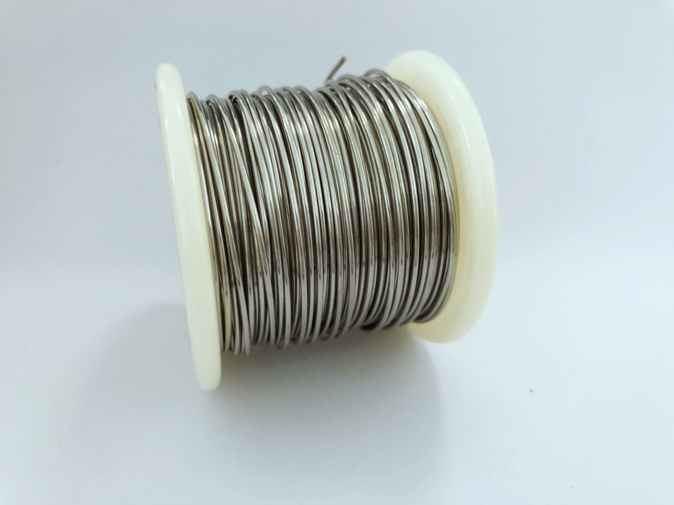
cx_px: 337
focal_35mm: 28
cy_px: 252
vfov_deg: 49.7
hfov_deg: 63.4
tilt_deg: -33.7
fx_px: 545
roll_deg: -2.7
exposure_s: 1/17
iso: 40
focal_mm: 4
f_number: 1.8
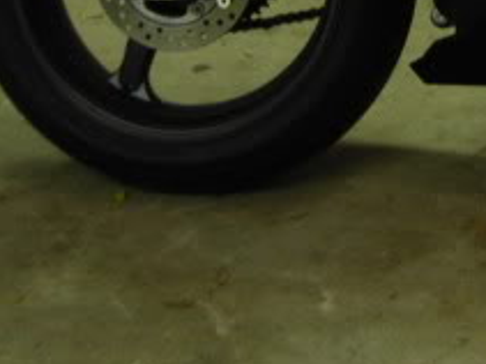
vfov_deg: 9.9
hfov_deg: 13.1
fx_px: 2021
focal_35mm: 144
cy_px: -240
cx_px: 696
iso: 50
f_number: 3.2
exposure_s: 1/12.4
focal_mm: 6.3
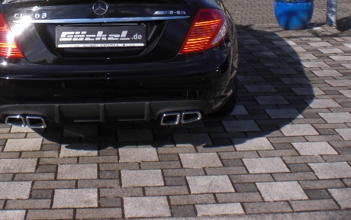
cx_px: 96
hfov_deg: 29.0
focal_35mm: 70
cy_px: 9
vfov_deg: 18.2
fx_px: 670
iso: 64
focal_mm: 6.3
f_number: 5.6
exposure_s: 1/400
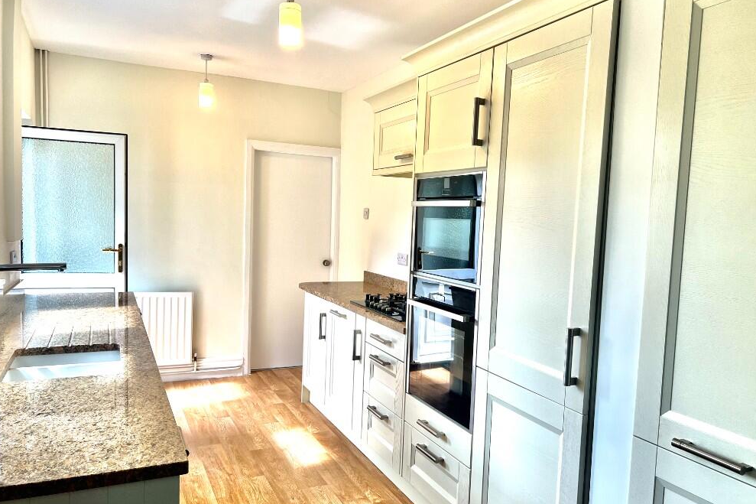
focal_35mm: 28
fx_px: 588
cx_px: 381
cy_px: 261
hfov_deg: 65.5
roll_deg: -1.9
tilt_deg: -5.4
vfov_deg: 46.4
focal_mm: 5.7
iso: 32
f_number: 1.5
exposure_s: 1/110
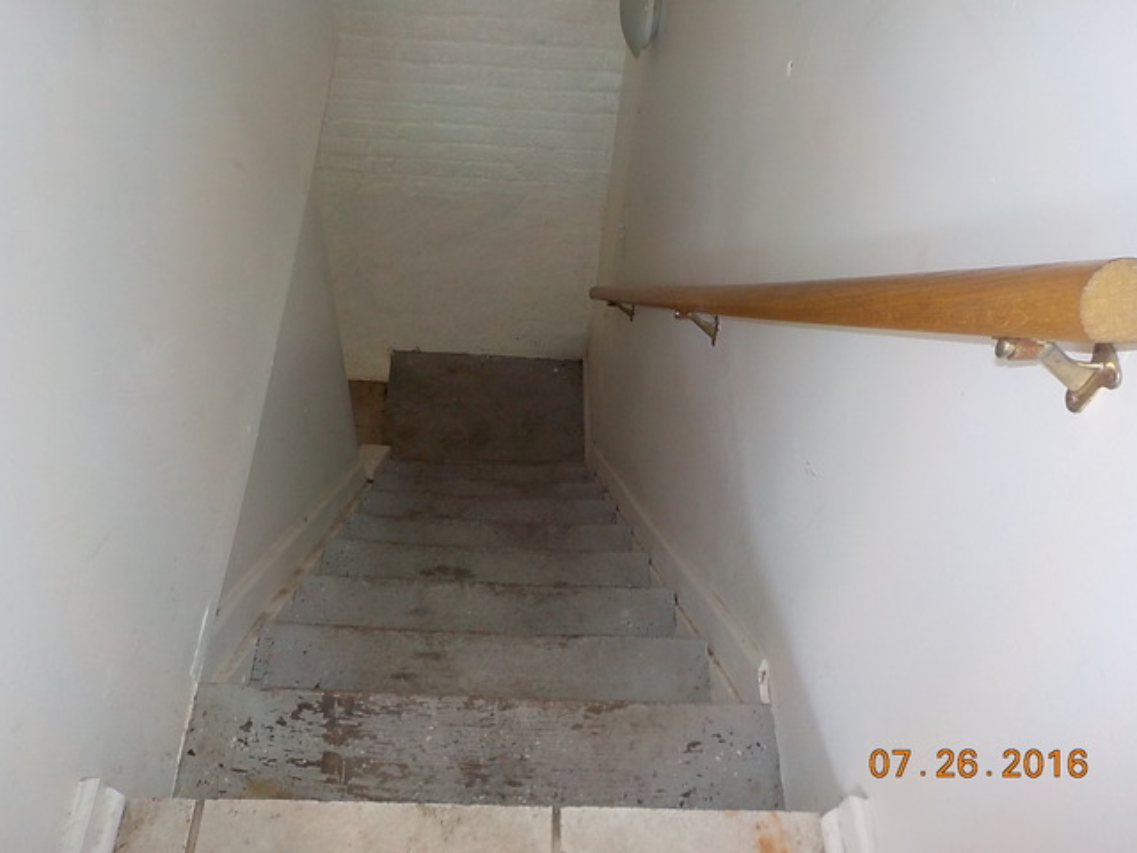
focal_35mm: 30
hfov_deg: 60.0
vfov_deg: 46.8
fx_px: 985
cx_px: 568
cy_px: 426
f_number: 3.3
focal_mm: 4.1
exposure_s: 1/30
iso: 200
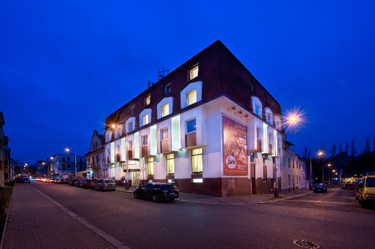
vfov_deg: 81.1
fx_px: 146
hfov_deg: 104.3
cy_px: 124
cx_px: 188
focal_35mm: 14
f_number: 11
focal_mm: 14
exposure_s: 15
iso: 200
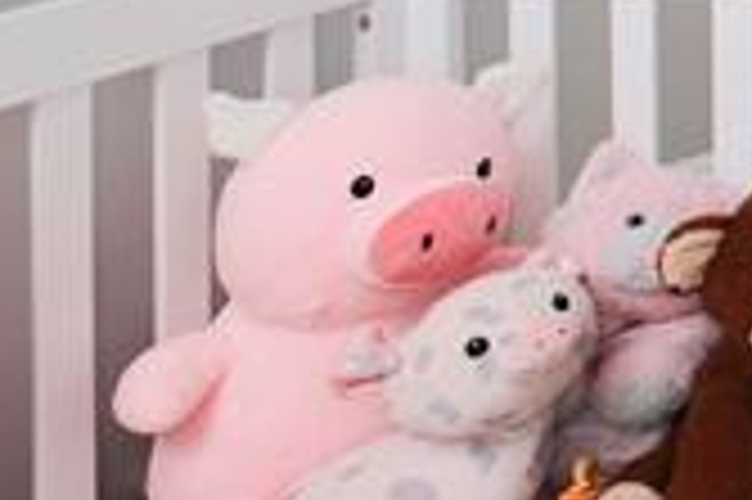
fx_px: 1920
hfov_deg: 14.4
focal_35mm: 92
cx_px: 1824
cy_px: -541
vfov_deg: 12.7
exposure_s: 1/125
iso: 800
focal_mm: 10
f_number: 8
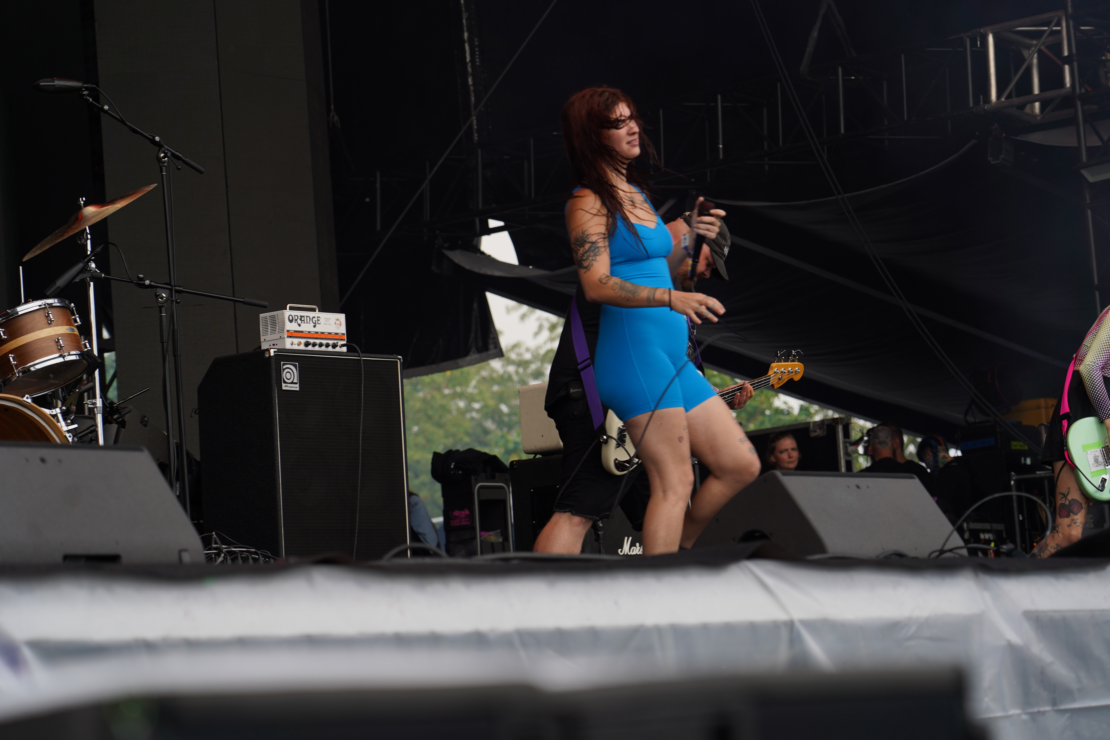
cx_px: 555
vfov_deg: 13.0
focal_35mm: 105
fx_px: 3237
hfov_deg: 19.5
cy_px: 370
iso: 100
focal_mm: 105
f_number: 5
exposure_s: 1/200
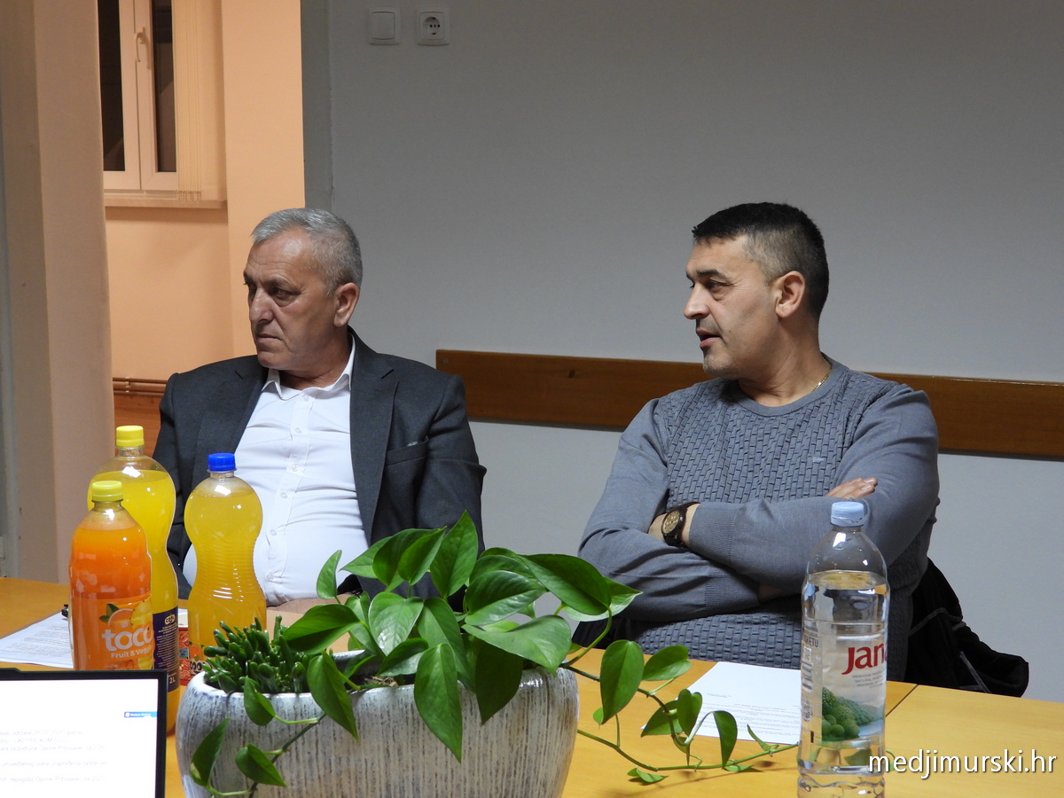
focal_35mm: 70
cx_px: 532
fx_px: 2152
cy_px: 399
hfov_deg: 27.8
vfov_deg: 21.0
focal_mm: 12.6
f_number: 3.5
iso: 360
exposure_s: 1/30
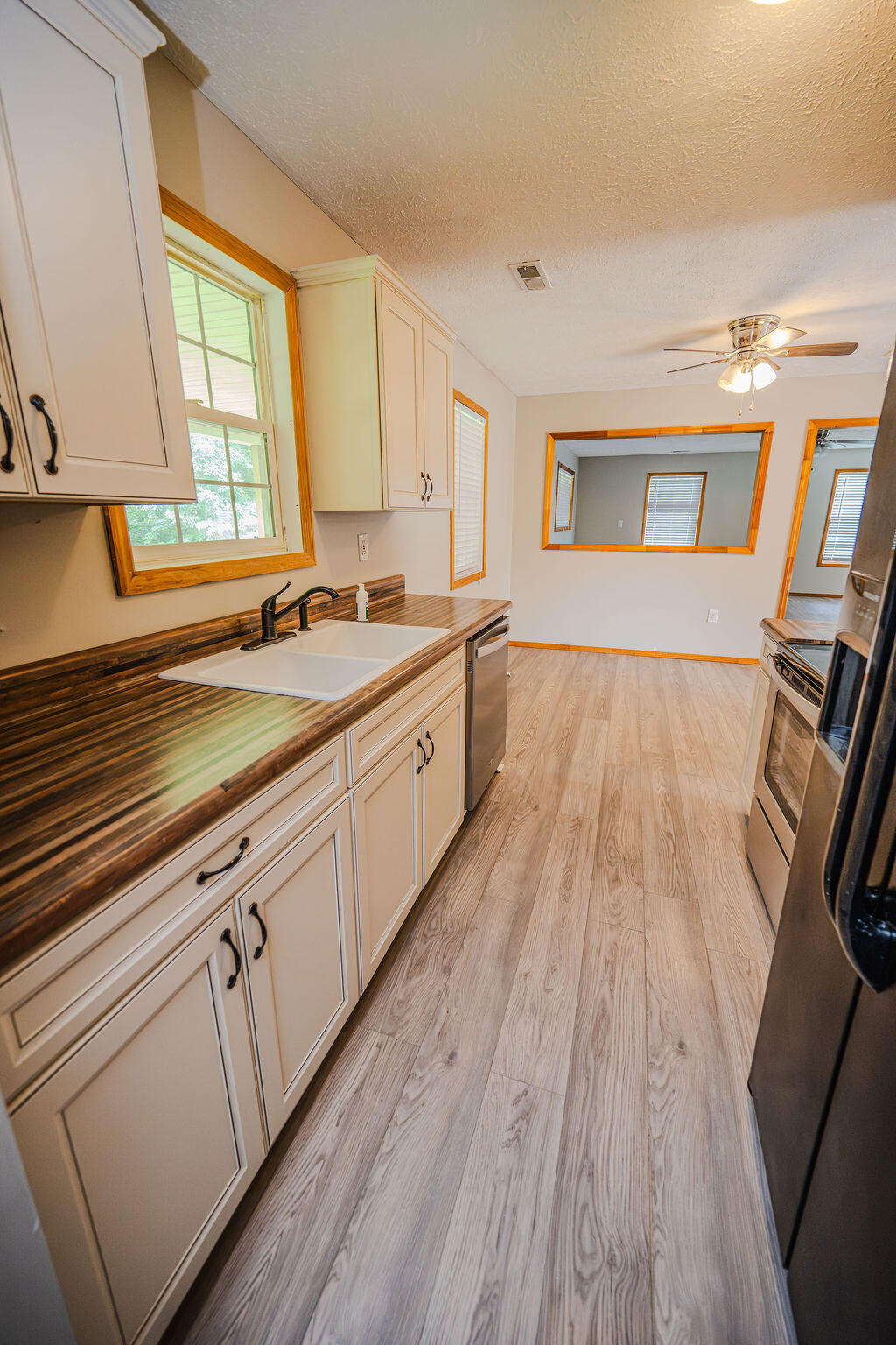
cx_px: 448
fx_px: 523
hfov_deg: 81.2
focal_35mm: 14
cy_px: 672
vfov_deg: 104.3
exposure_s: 1/200
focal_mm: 14
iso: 4000
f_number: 4
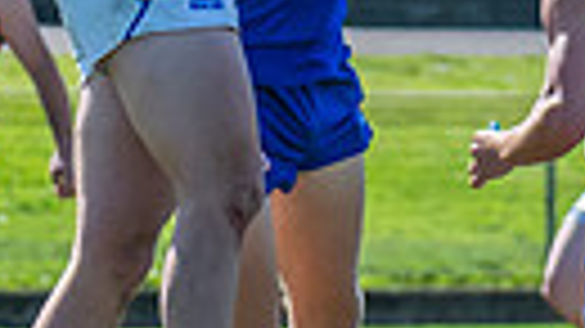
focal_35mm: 1421
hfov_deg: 1.5
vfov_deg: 0.9
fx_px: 22033
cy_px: 135
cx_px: 368
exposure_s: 1/1600
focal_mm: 170
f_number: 6.3
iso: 800
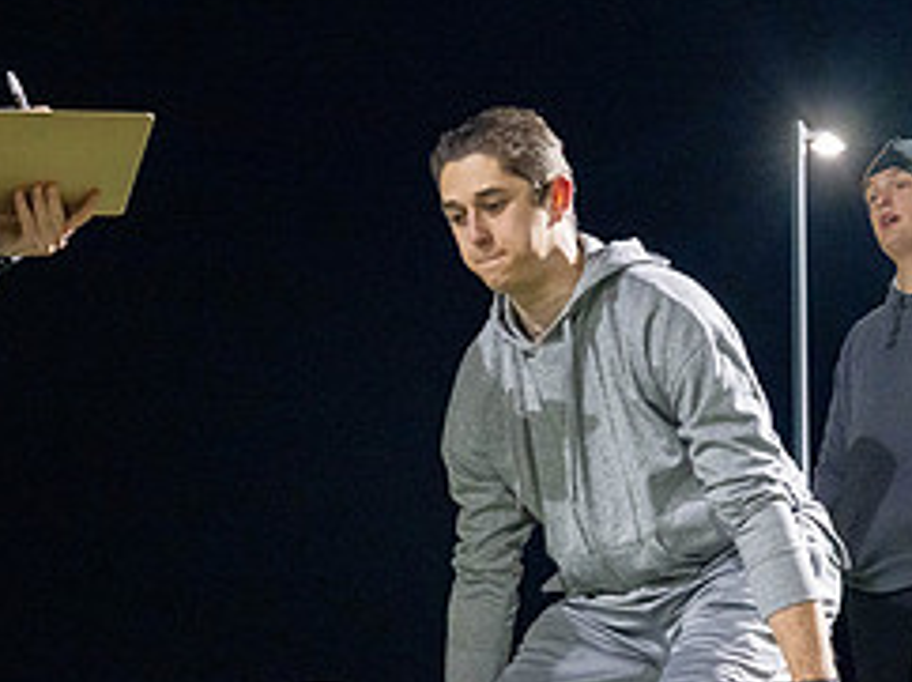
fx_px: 1974
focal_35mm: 75
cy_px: 401
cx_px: 627
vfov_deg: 19.6
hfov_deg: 25.8
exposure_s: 1/160
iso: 2000
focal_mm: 29
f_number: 3.5
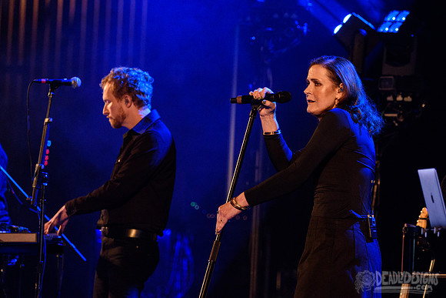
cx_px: 248
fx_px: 4366
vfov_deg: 3.9
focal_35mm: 352
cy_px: 118
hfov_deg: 5.8
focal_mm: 280
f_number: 5.6
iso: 4000
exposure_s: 1/125
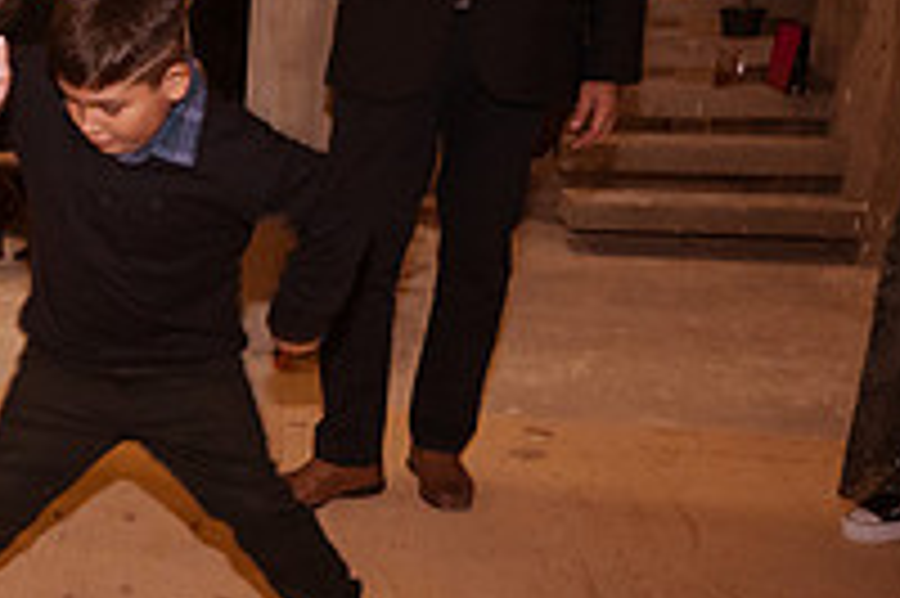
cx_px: -180
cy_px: 375
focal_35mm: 58
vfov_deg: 23.3
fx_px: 1449
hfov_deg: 29.6
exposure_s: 1/80
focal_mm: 20
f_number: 6.3
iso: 2000
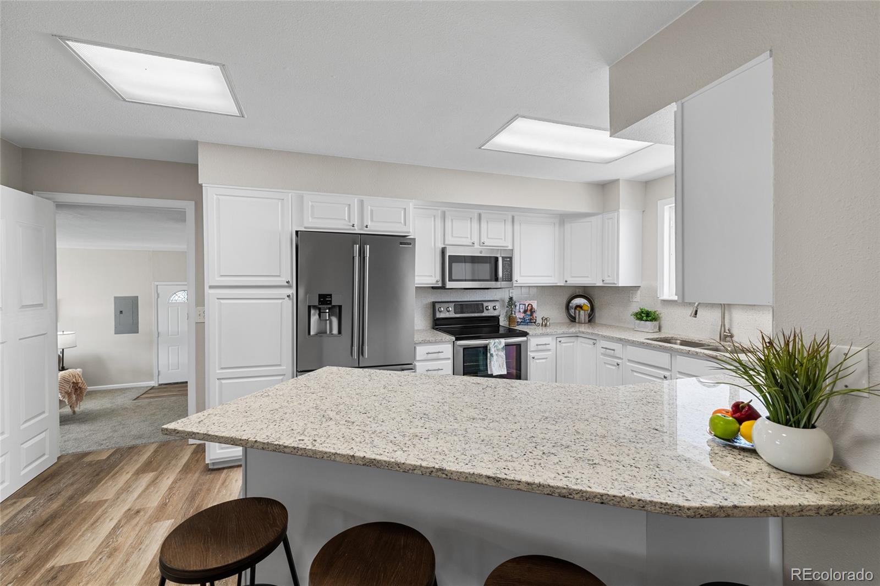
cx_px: 440
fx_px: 367
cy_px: 293
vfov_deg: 77.3
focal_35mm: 15
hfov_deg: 100.4
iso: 250
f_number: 8
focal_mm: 10
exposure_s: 1/2.5
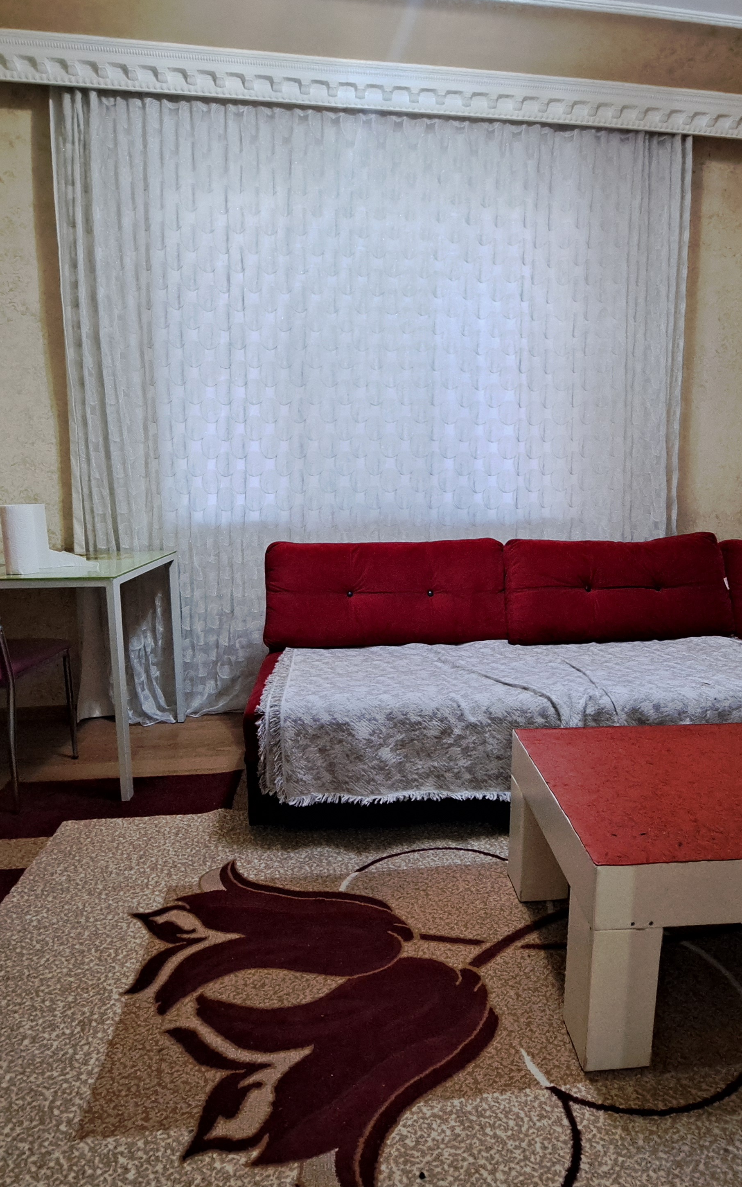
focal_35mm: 19
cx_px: 419
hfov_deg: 62.0
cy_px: 599
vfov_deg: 88.0
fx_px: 615
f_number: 2.2
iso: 320
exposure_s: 1/25
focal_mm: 1.74
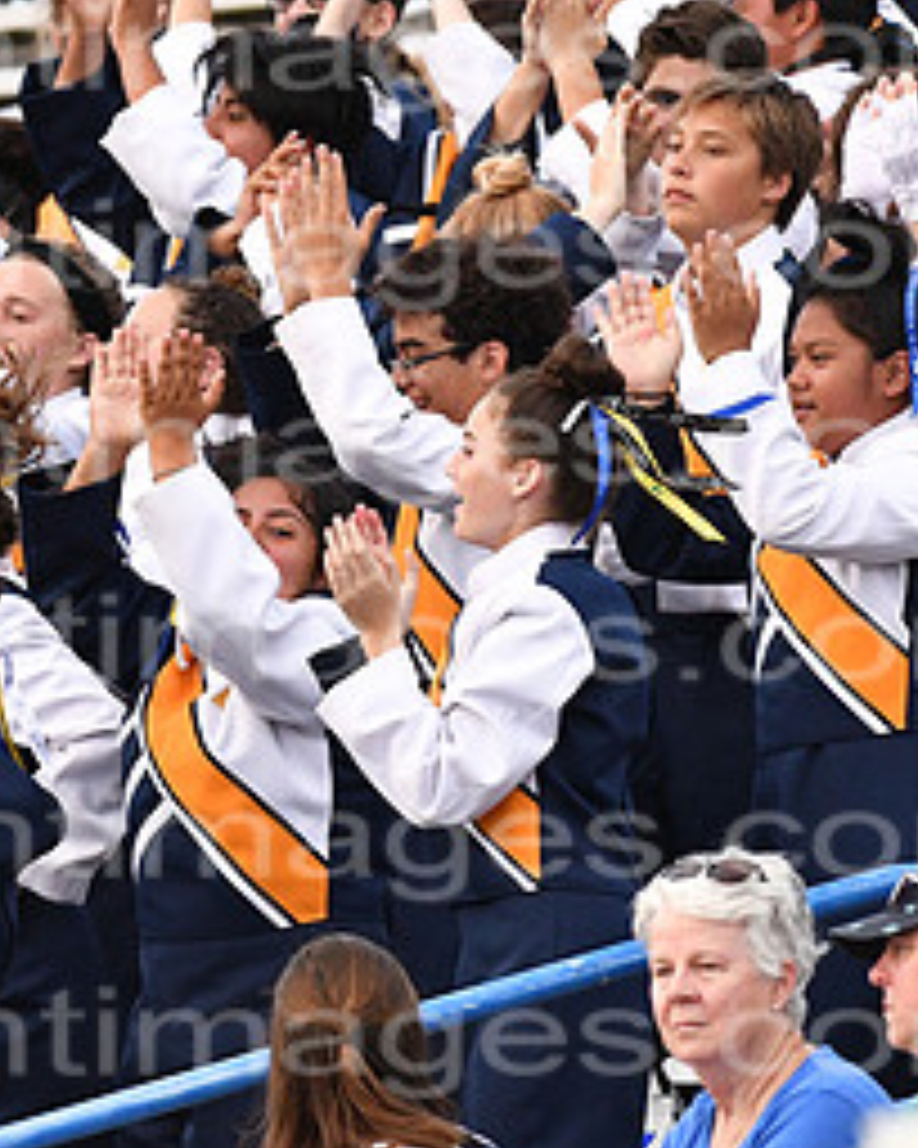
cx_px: 22
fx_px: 32603
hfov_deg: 1.6
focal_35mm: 960
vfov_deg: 2.0
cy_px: 353
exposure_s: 1/800
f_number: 5.6
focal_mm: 300
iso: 3200
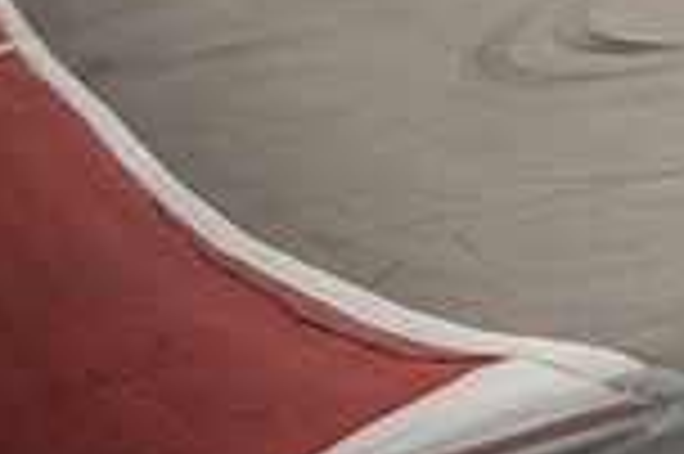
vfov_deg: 1.2
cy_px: -344
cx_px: 1282
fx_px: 21712
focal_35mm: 1144
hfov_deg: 1.8
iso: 160
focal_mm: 200
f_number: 2.5
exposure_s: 1/4000
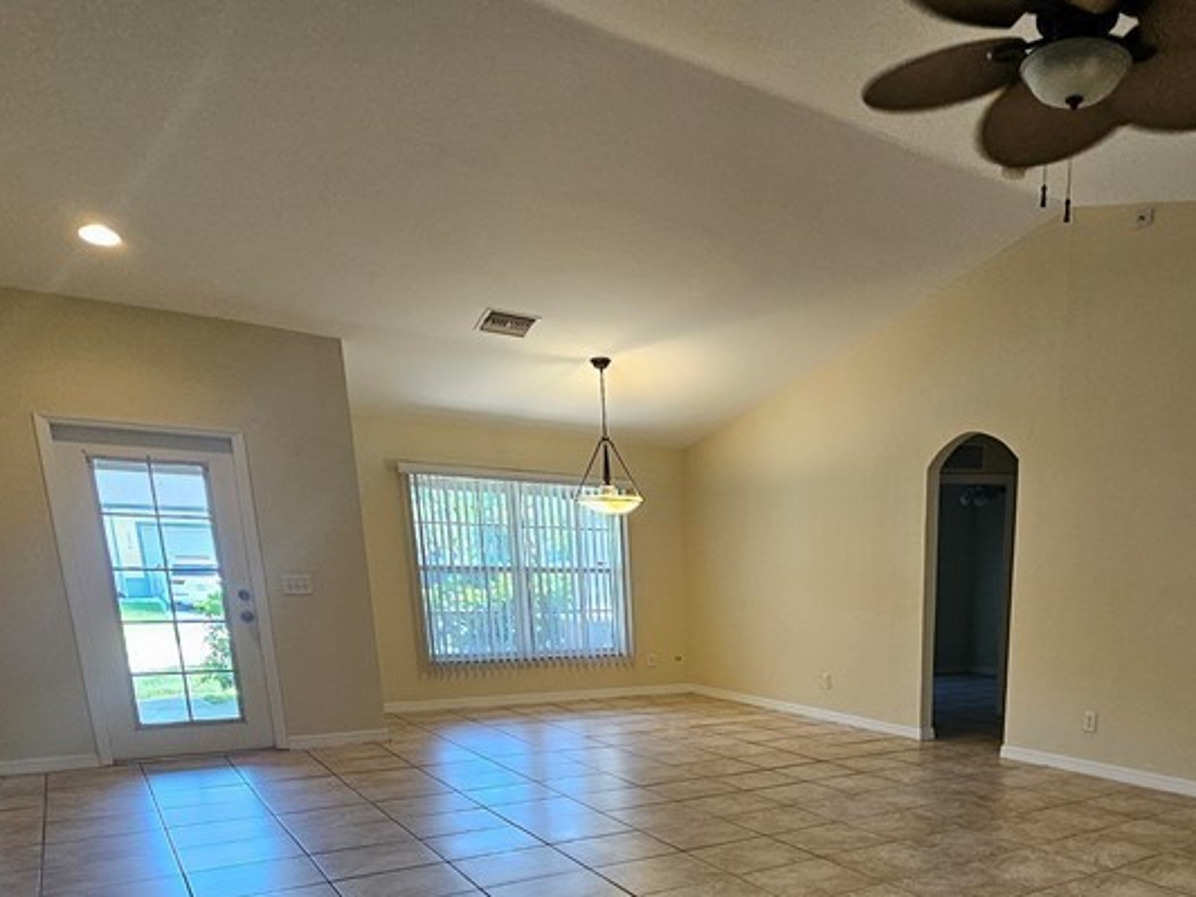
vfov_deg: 48.9
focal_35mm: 25
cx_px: 884
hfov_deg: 65.5
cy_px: 812
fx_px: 864
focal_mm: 2.2
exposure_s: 1/60
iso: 250
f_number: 2.2
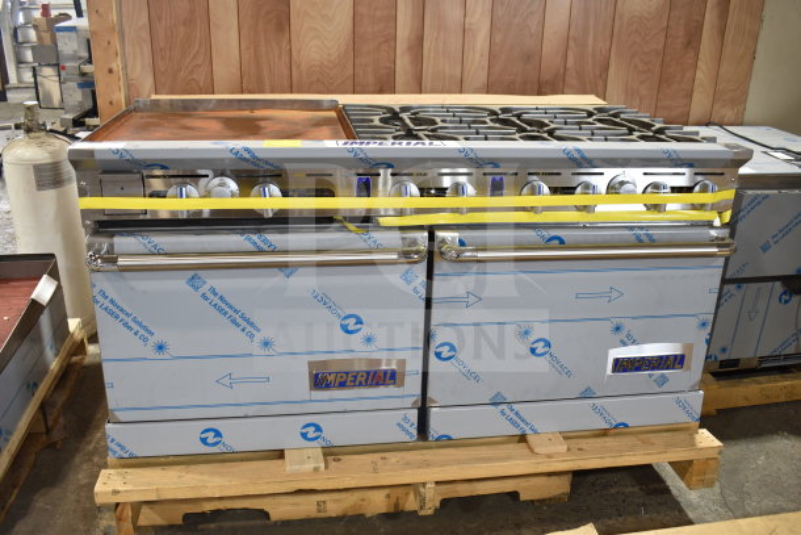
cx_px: 400
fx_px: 701
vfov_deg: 41.7
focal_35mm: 32
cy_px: 268
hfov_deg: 59.5
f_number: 3.8
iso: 250
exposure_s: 1/30
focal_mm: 21
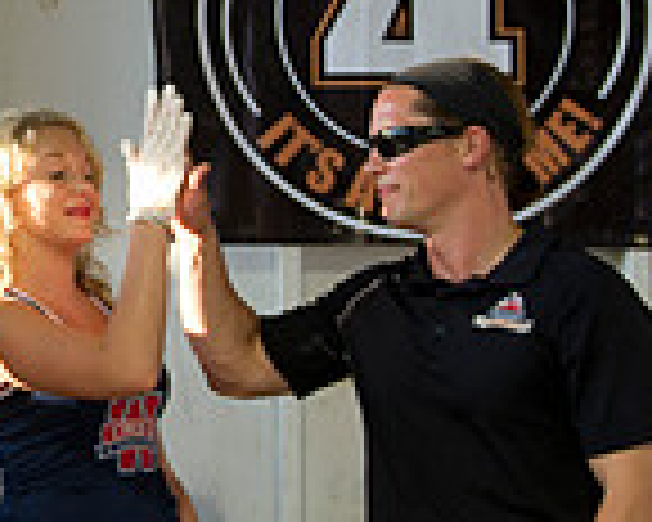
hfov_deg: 16.0
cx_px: -94
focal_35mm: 116
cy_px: 140
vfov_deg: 13.3
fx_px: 2238
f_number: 2.8
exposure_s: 1/100
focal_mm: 31
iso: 125
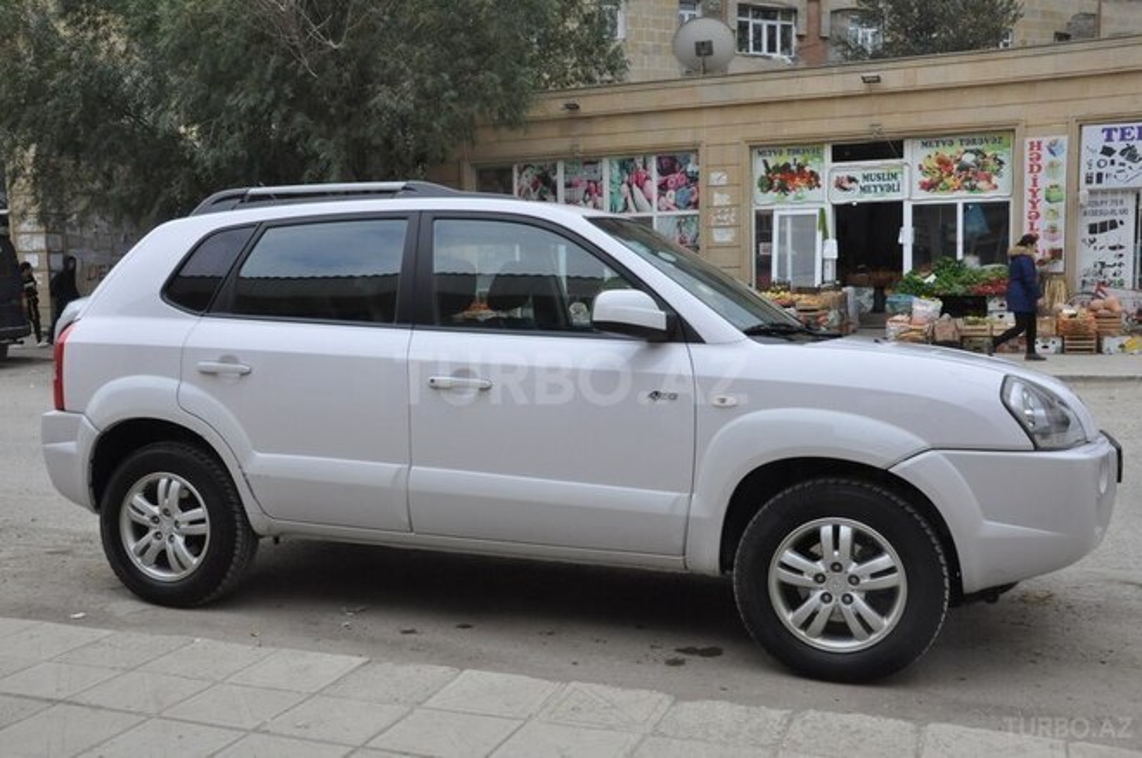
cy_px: 379
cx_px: 571
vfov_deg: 36.8
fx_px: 1140
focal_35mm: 36
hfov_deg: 53.2
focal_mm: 24
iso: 1250
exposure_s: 1/250
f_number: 16
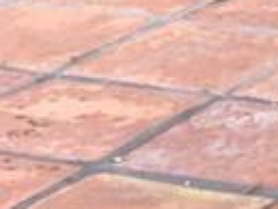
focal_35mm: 261
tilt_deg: -7.7
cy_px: -474
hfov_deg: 6.9
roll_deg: -1.7
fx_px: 2098
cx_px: 825
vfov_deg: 5.3
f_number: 2.4
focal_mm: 4.12
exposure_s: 1/284
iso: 50
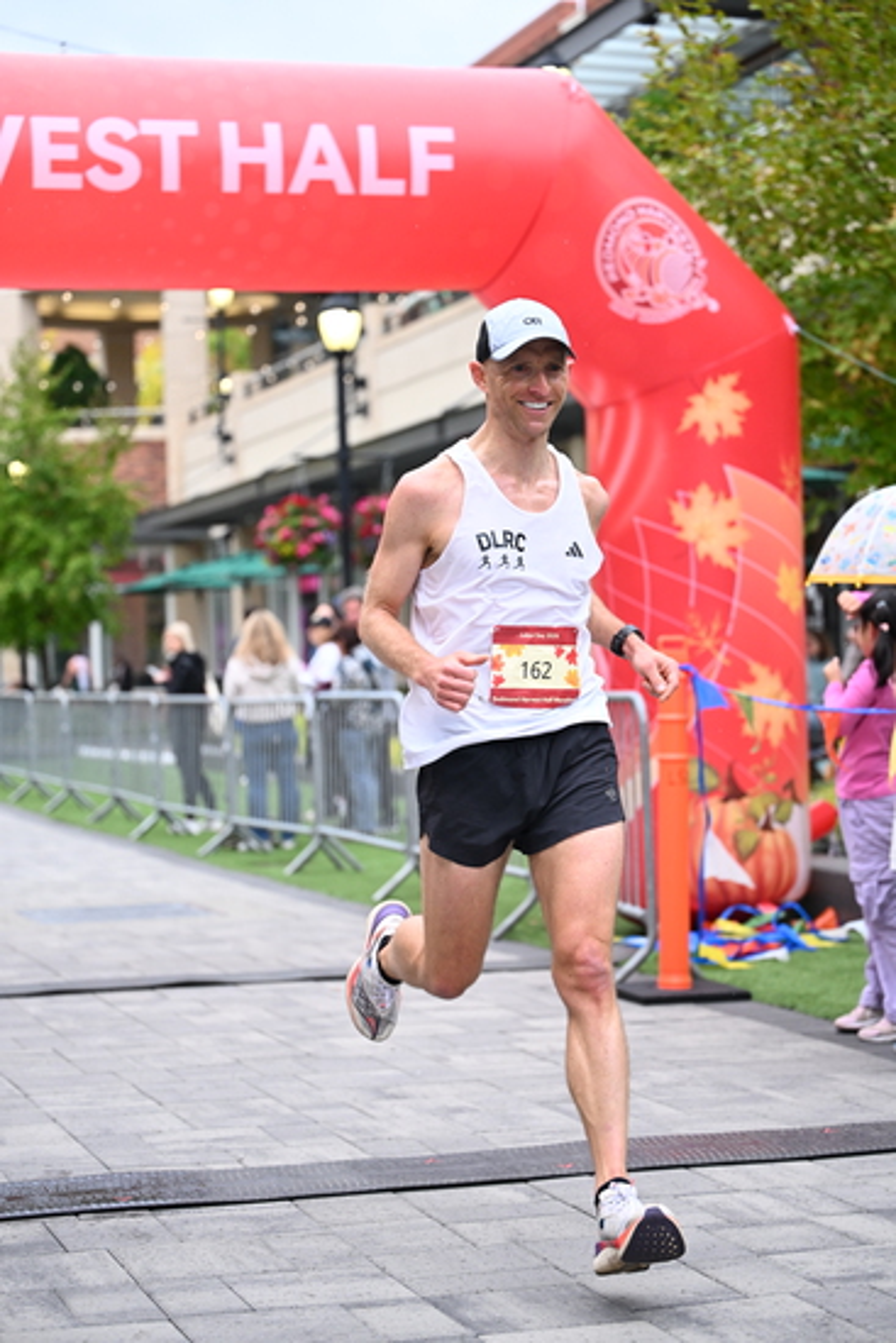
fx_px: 2611
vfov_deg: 28.8
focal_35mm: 70
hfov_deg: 19.5
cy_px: 672
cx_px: 448
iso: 1250
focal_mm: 70
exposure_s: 1/1250
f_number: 2.8
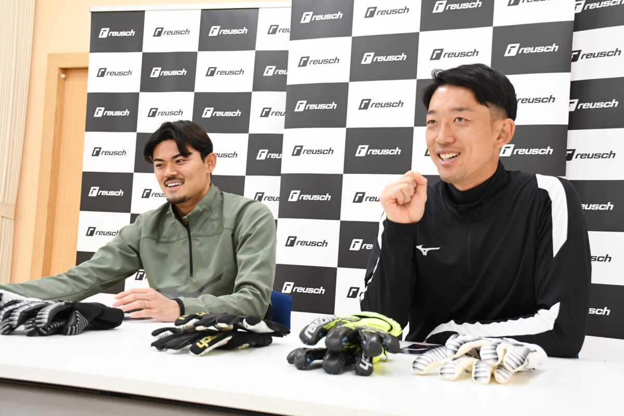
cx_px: 312
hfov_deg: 43.6
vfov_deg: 29.9
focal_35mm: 45
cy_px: 208
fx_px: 780
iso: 2500
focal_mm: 30
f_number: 5.6
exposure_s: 1/160
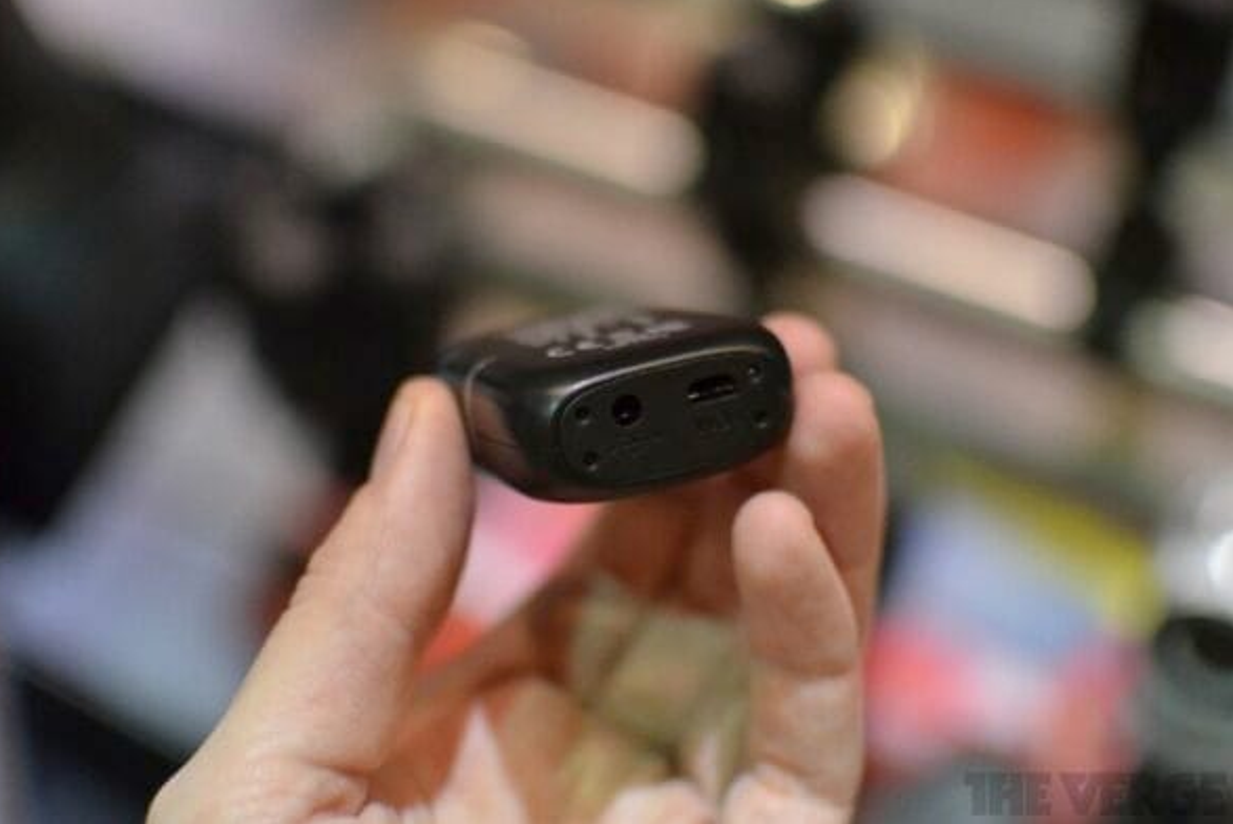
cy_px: 409
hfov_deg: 37.2
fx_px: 1834
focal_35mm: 54
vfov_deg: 25.3
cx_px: 607
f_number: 1.8
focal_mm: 35
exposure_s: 1/320
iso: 3200
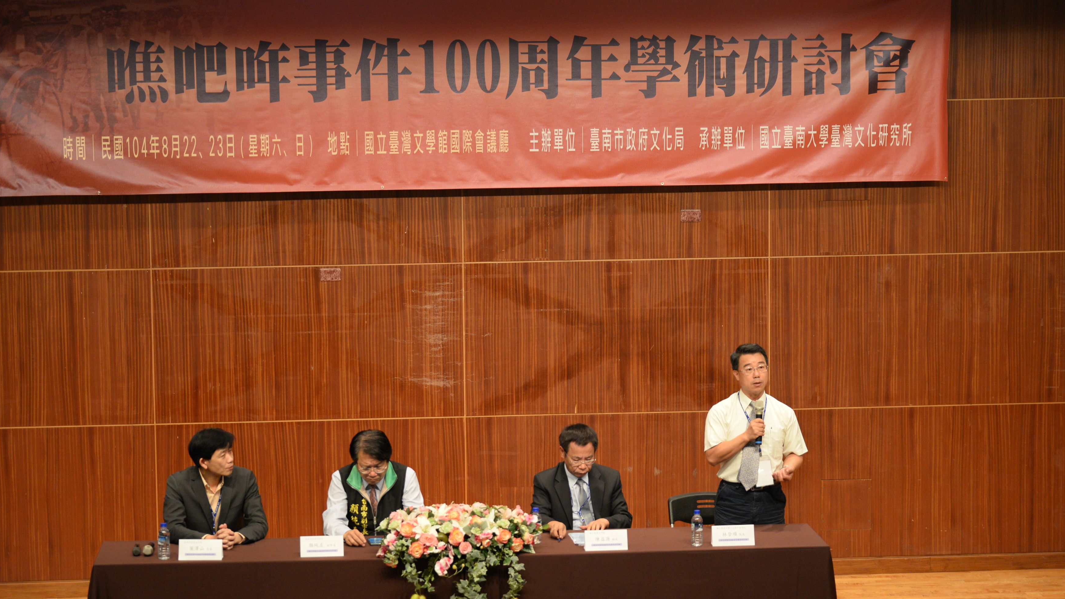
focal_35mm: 103
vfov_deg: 11.8
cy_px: 322
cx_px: 532
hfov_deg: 20.7
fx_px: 2909
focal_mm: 98
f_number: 2.8
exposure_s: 1/80
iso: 1600
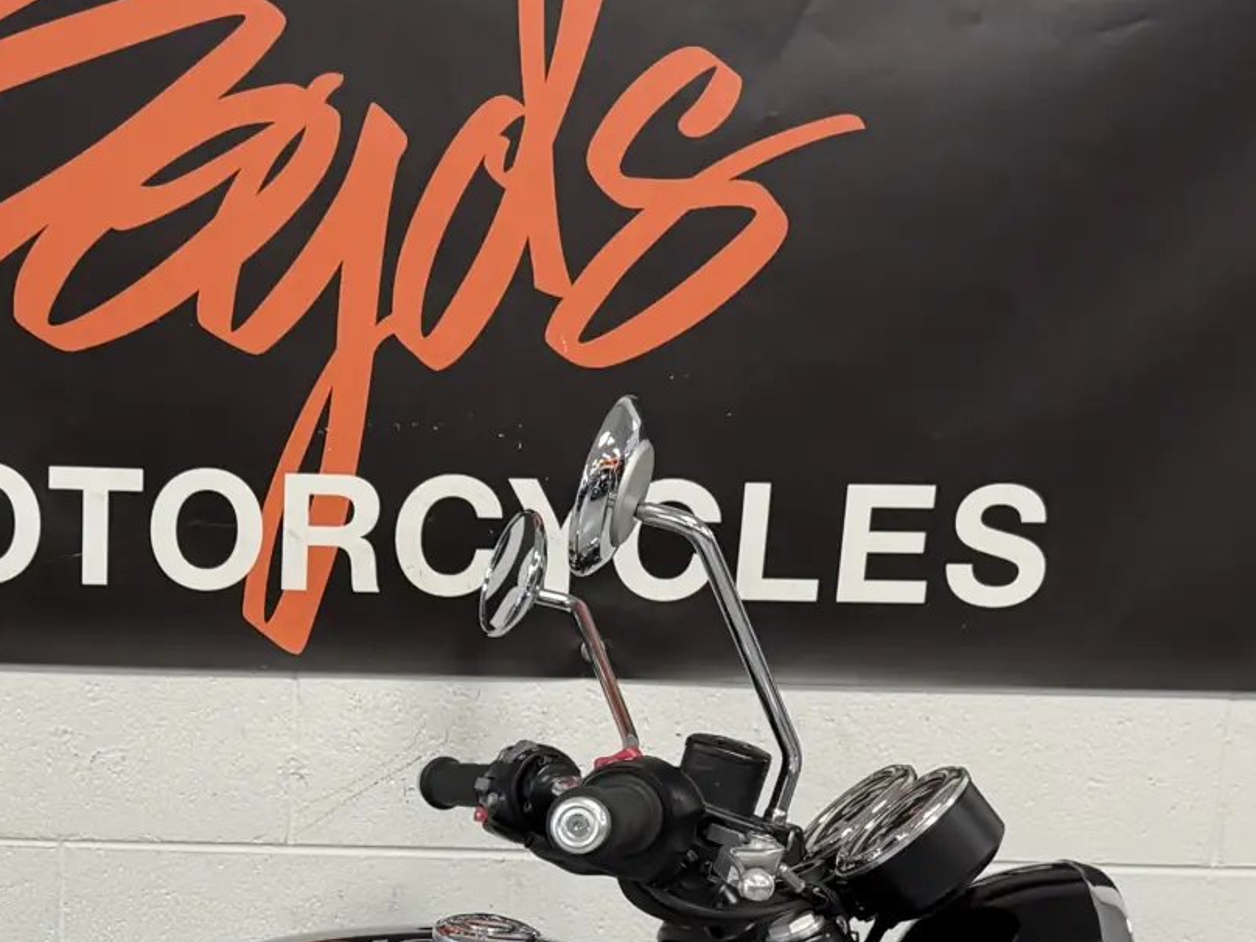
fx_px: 2758
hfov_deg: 25.1
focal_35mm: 76
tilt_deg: -14.1
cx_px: 215
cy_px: 1012
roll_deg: -1.1
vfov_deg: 18.7
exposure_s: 1/100
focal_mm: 6.76
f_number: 1.78
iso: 160
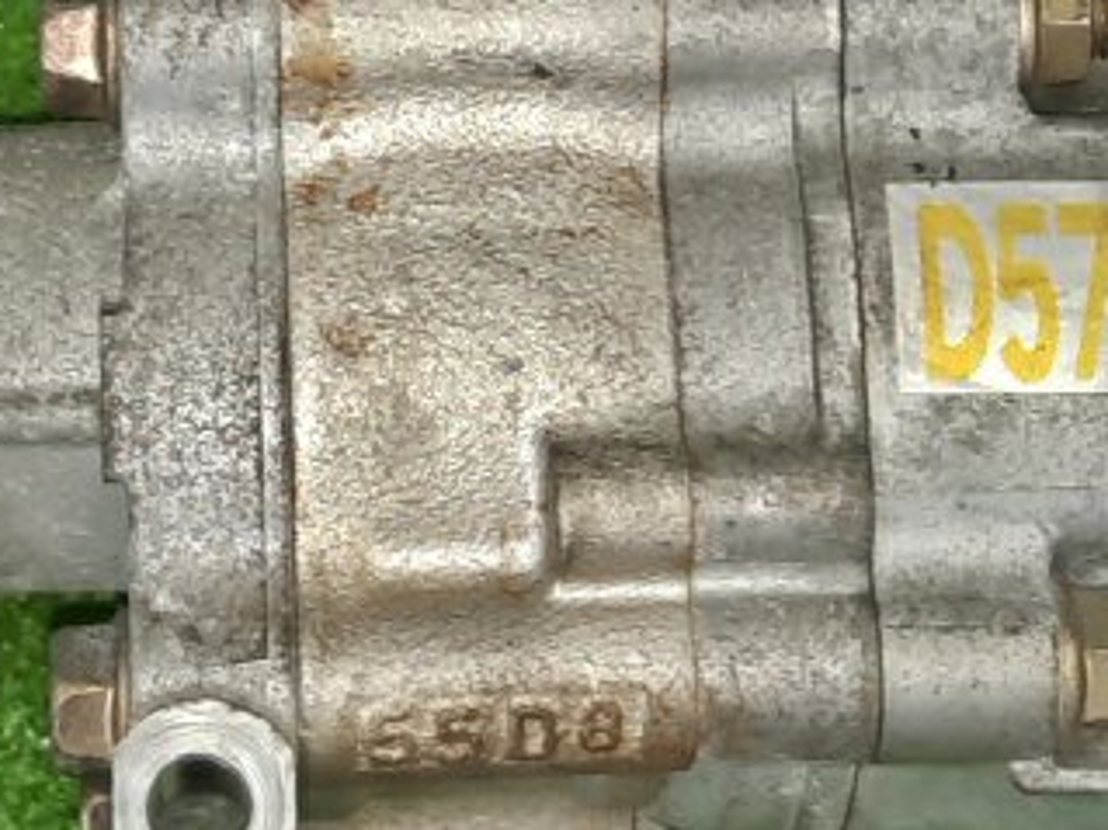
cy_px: 208
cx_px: 448
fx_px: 3616
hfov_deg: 17.4
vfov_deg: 13.1
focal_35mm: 113
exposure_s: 1/50
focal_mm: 4.6
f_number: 2
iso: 246
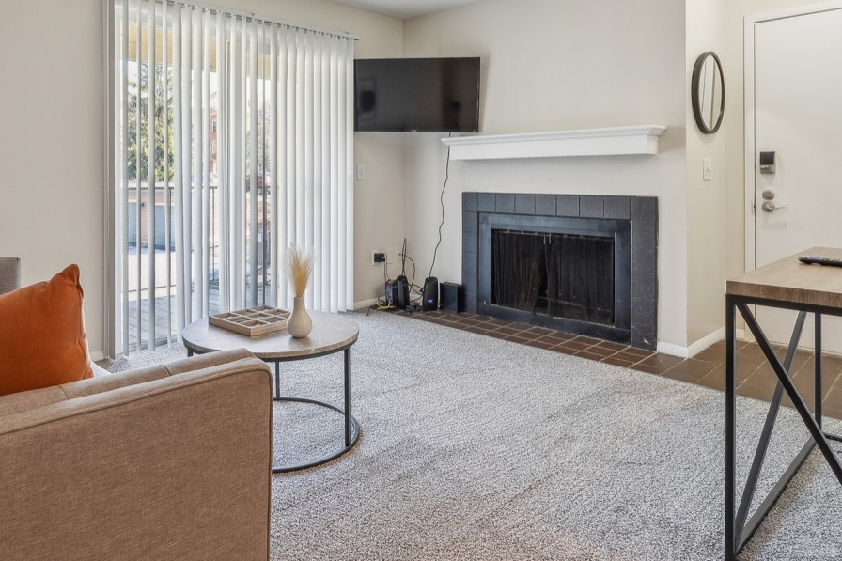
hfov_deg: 69.1
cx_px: 333
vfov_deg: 48.7
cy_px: 171
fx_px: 603
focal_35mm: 26
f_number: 8
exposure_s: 1/15
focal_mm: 16.5
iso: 400
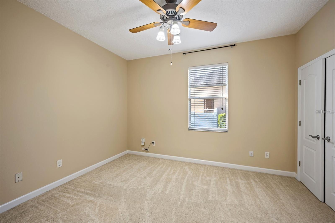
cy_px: 112
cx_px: 168
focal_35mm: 14
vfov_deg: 81.2
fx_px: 130
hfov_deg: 104.3
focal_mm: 14
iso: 100
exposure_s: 1
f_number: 8
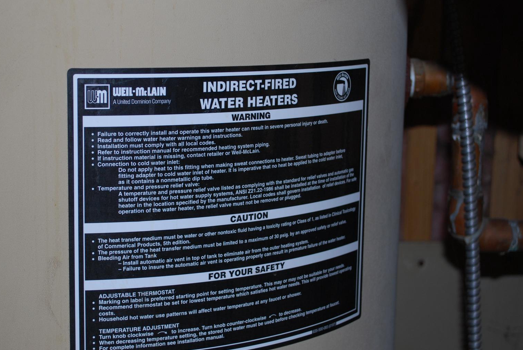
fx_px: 1028
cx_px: 227
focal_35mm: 71
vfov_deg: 19.3
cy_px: 157
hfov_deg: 28.5
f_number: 5.3
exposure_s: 1/60
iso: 200
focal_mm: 35
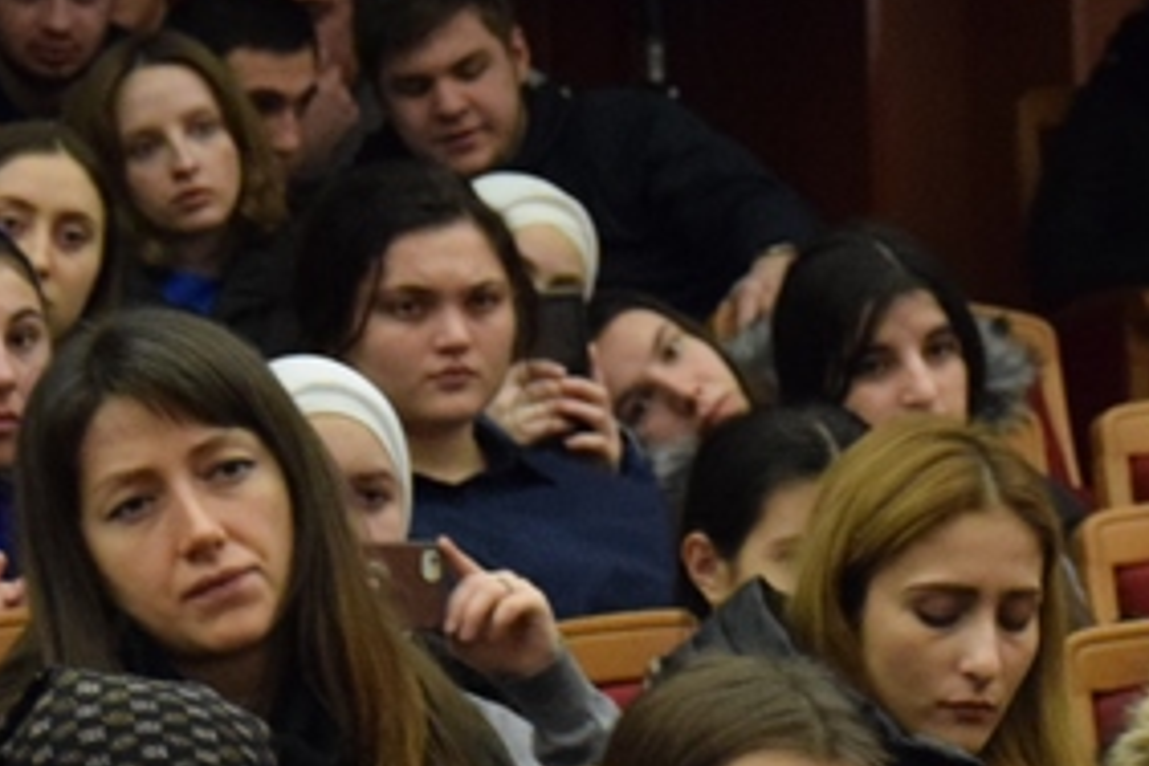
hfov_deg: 6.5
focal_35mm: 316
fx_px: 10085
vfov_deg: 4.3
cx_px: 1336
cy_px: 1330
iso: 3200
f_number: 5
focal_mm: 58
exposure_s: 1/40
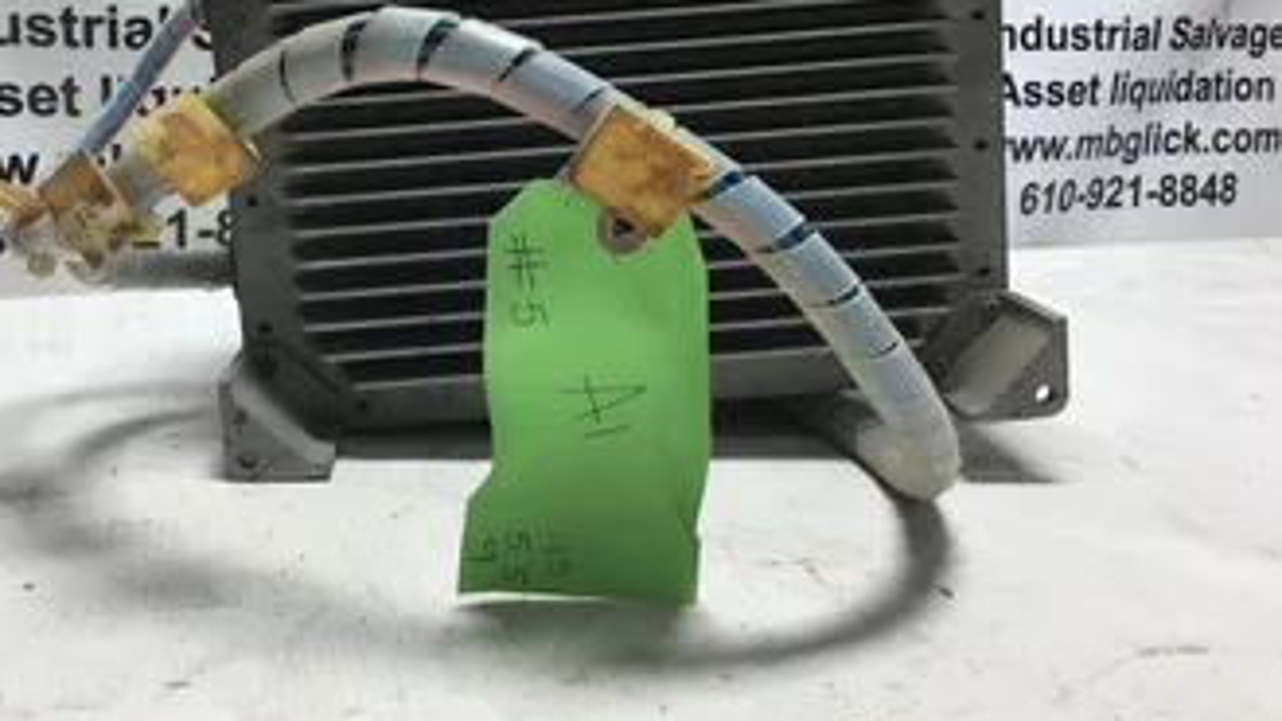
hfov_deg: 49.1
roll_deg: -1.4
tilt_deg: -10.3
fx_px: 1394
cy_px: 230
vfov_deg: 28.8
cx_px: 522
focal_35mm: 41
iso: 32
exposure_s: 1/120
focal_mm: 3.3
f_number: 2.4
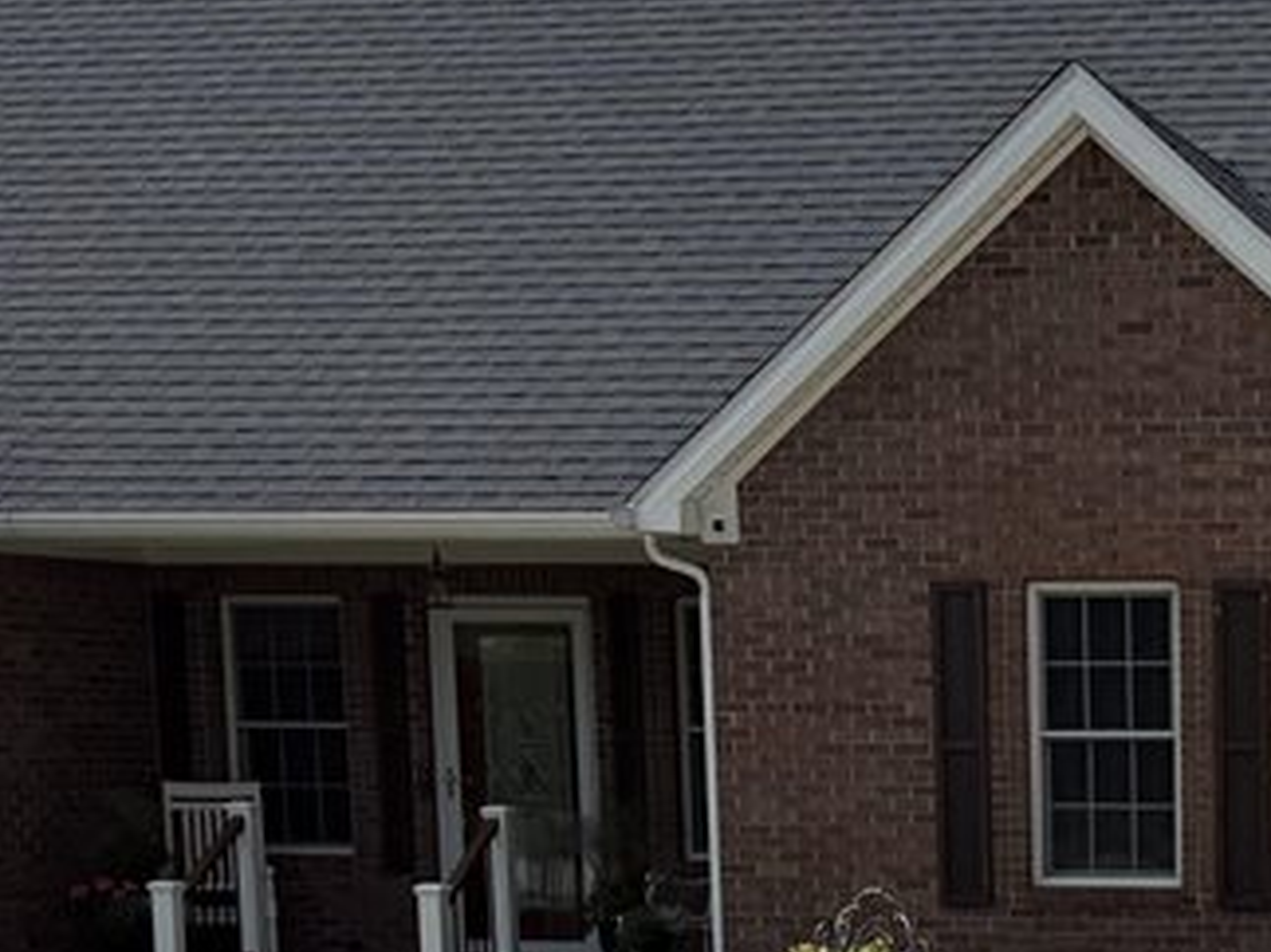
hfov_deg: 19.8
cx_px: 1369
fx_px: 3487
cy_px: 1292
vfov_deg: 14.8
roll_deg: -0.1
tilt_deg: -8.1
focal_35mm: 95
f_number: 1.78
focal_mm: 6.76
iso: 80
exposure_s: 1/8130
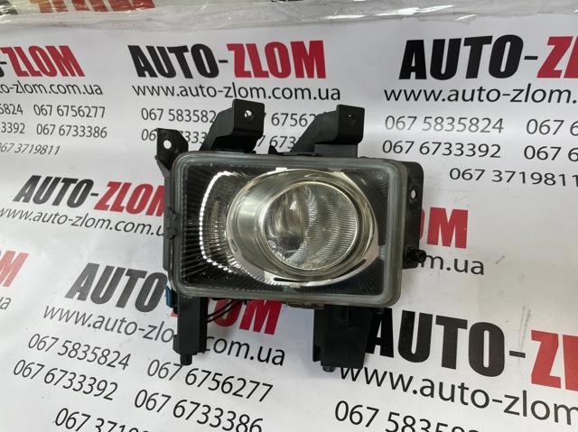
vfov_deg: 53.0
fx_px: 434
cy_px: 216
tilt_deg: -51.1
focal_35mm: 26
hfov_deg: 67.3
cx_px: 289
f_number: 1.6
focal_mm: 4.2
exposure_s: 1/100
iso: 40
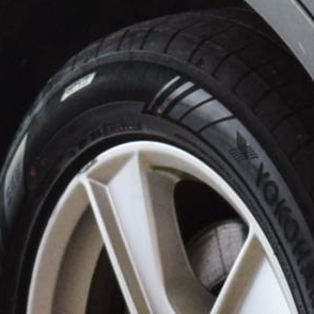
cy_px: -105
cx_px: 527
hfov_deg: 4.5
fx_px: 4002
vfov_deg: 4.5
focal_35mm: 390
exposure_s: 1/500
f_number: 4.2
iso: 1600
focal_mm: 30
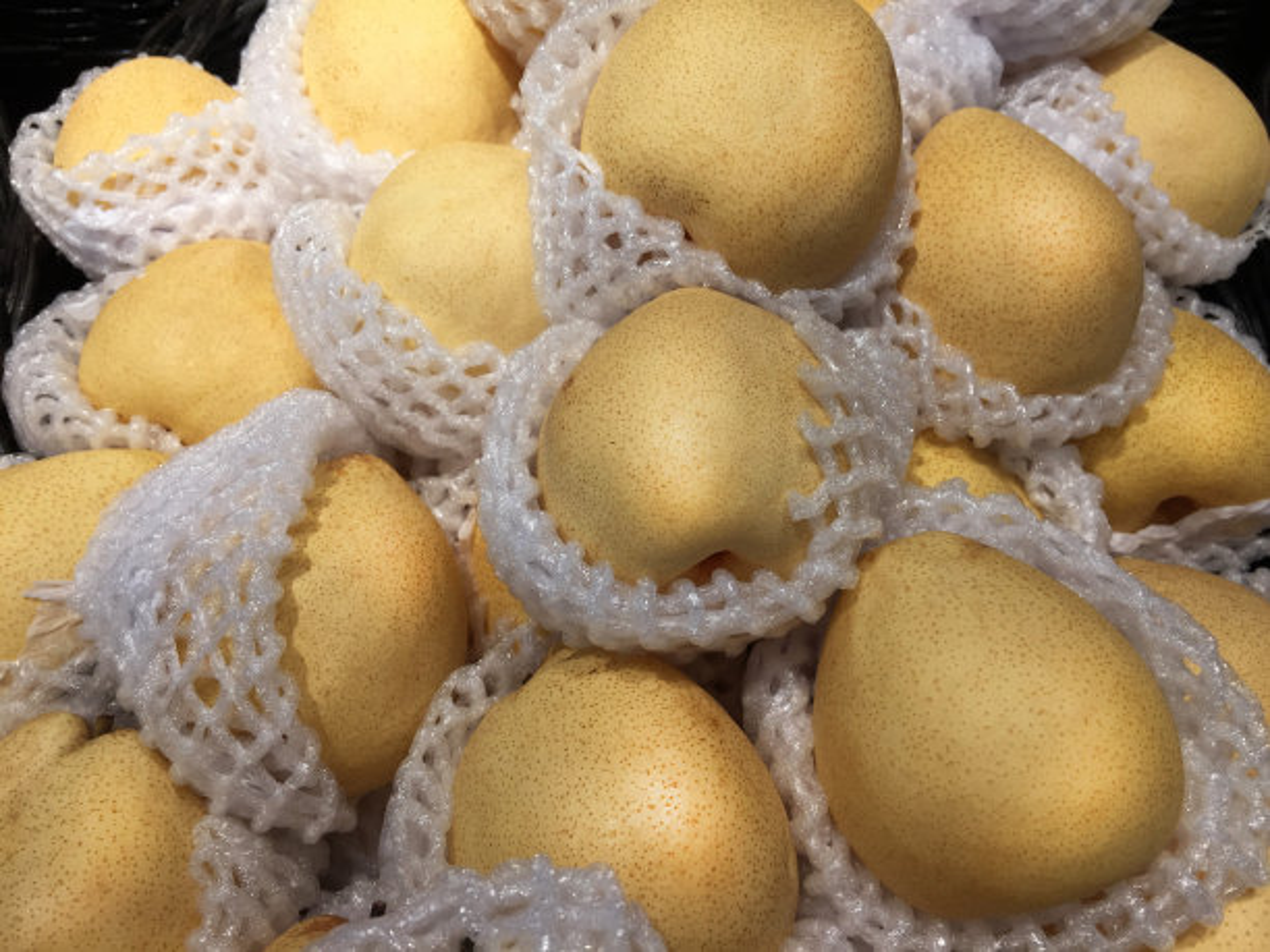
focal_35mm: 29
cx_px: 635
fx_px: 1064
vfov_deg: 48.2
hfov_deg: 61.7
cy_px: 476
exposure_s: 1/175
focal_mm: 4.2
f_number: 2.2
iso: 32
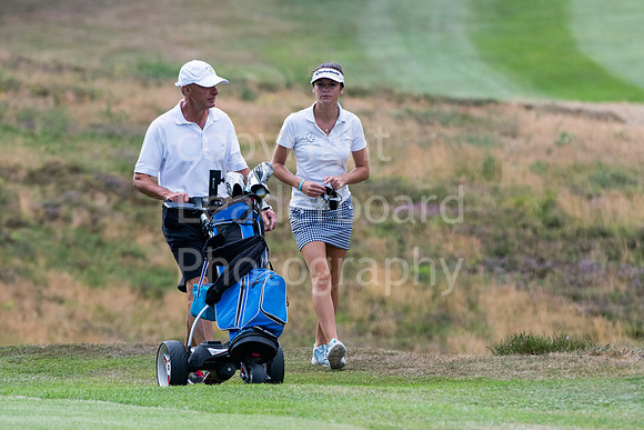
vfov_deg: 2.2
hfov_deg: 3.4
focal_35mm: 615
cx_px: 322
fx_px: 11004
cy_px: 215
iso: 1000
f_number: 6.3
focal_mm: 410
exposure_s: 1/1600
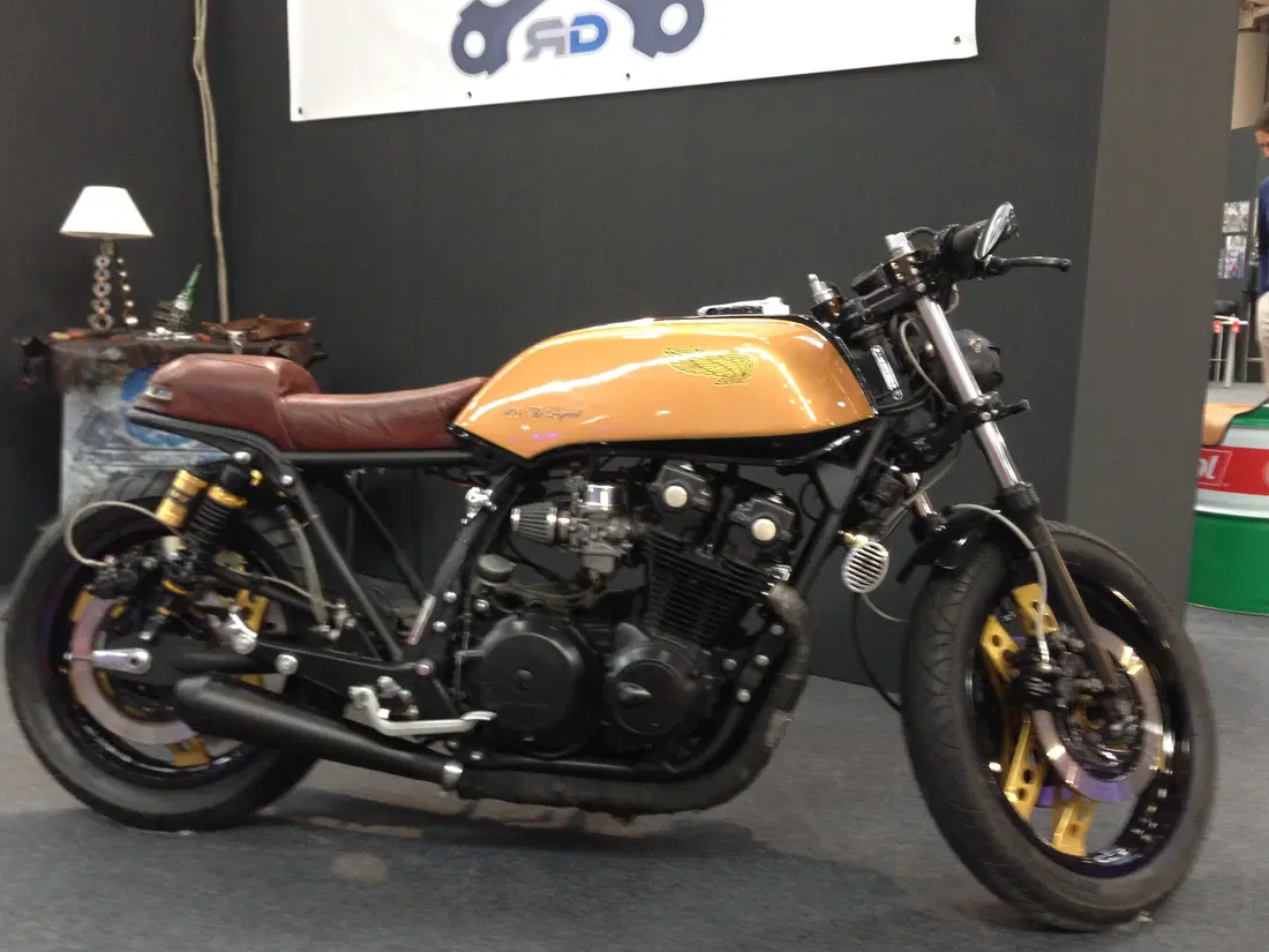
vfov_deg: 39.7
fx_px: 1320
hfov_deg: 51.3
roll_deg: -0.8
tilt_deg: -9.2
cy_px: 467
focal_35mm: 36
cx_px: 603
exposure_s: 1/20
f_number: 2.4
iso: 160
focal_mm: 4.12
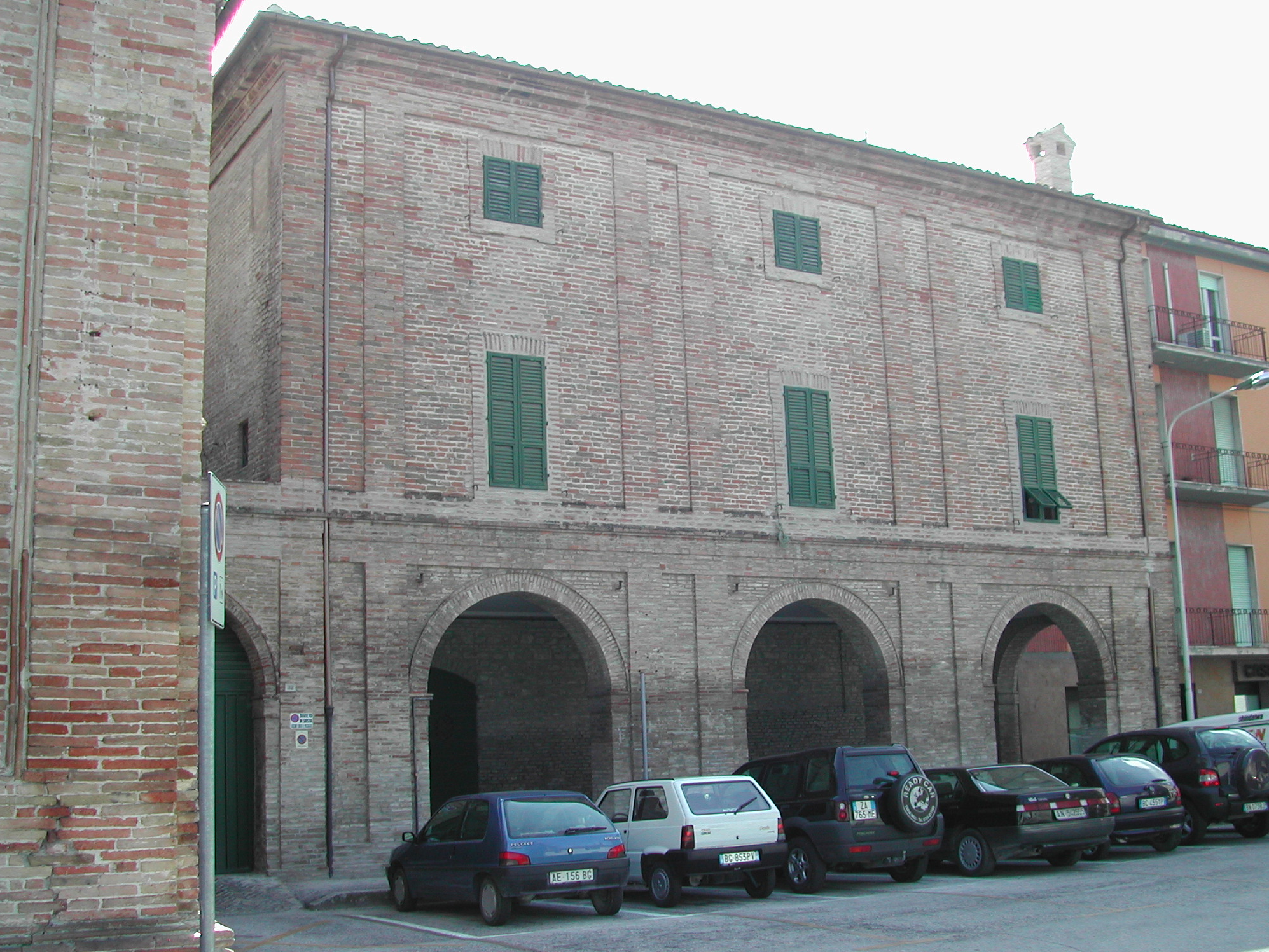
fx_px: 1430
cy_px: 479
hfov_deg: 47.9
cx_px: 650
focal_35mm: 39
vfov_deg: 36.8
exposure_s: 1/457
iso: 100
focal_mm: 8
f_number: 2.8
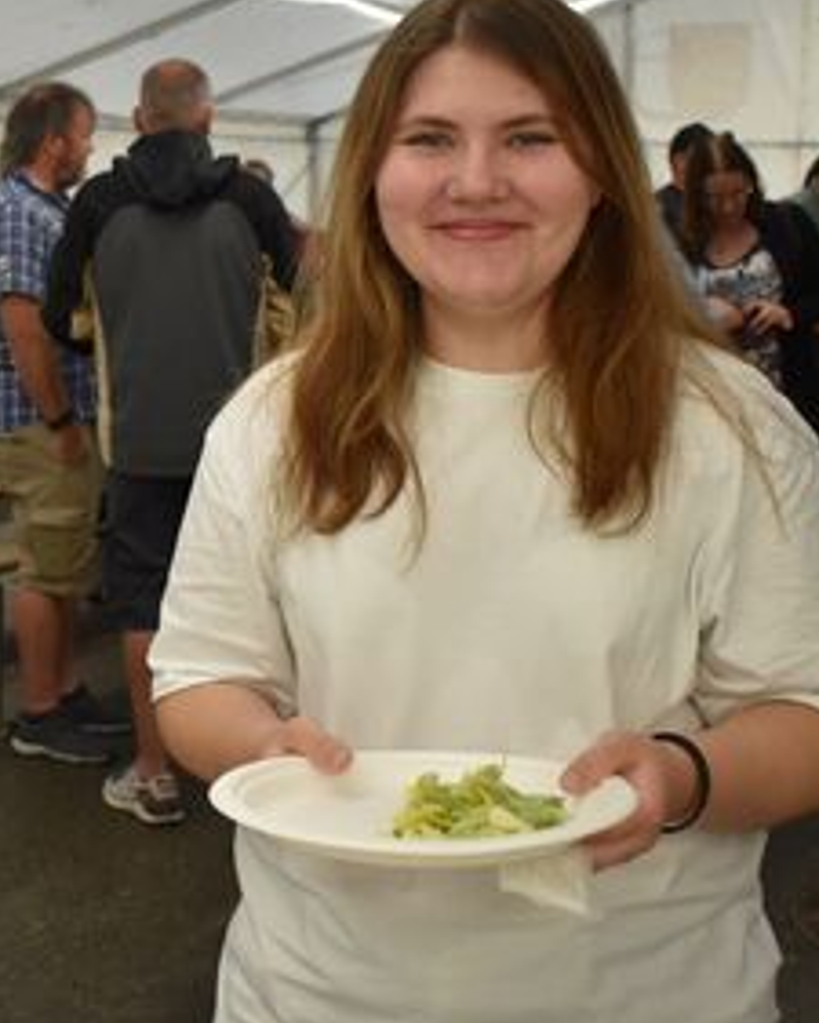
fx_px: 1968
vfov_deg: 29.0
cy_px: 382
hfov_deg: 23.0
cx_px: 95
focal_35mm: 65
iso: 400
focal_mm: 24
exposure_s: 1/60
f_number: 4
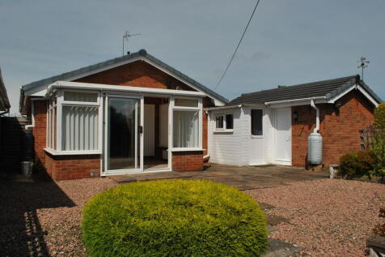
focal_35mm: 27
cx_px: 192
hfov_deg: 67.4
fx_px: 289
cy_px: 128
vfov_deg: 47.9
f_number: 16
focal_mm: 18
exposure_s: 1/200
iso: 100
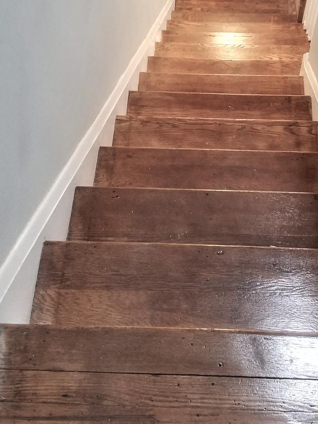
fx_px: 576
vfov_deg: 39.9
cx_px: 225
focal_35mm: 47
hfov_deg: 30.5
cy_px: 138
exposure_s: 1/24
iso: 200
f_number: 1.7
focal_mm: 4.2
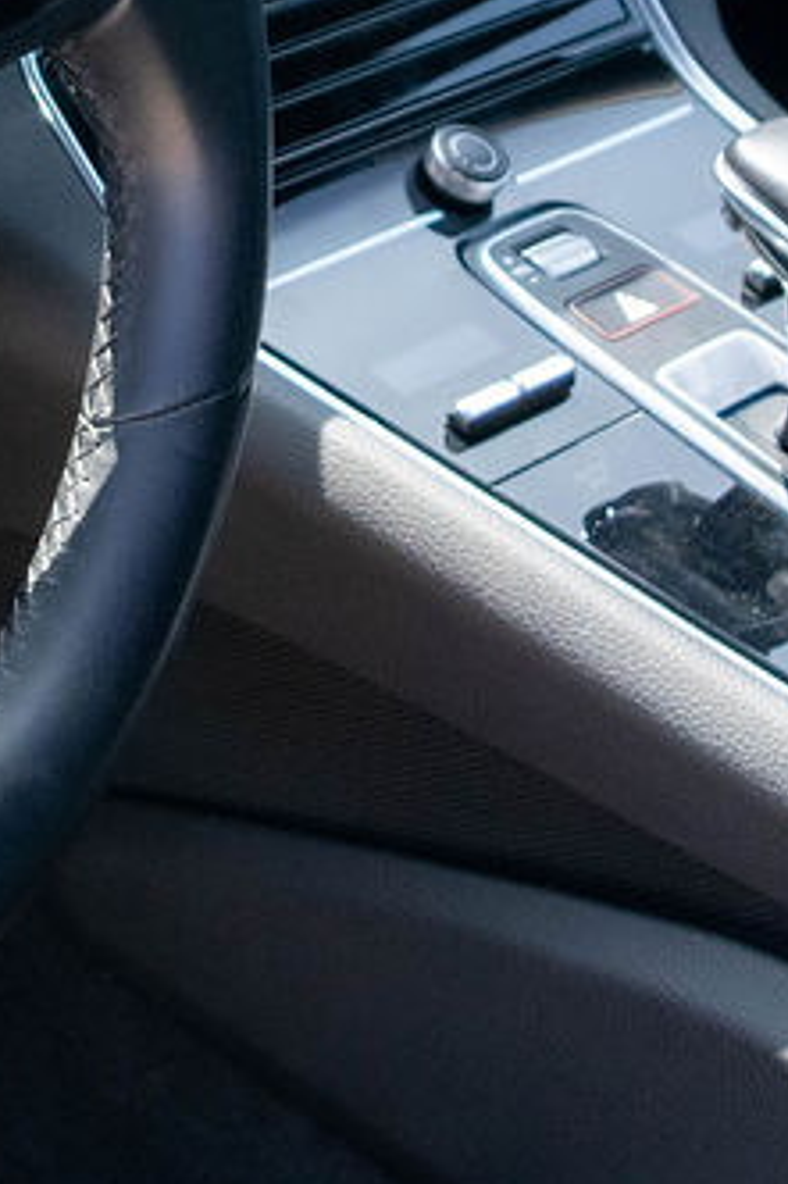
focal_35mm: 125
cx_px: 260
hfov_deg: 10.9
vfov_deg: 16.0
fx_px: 4108
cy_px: -82
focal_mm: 18
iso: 500
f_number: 4
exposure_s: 1/1000
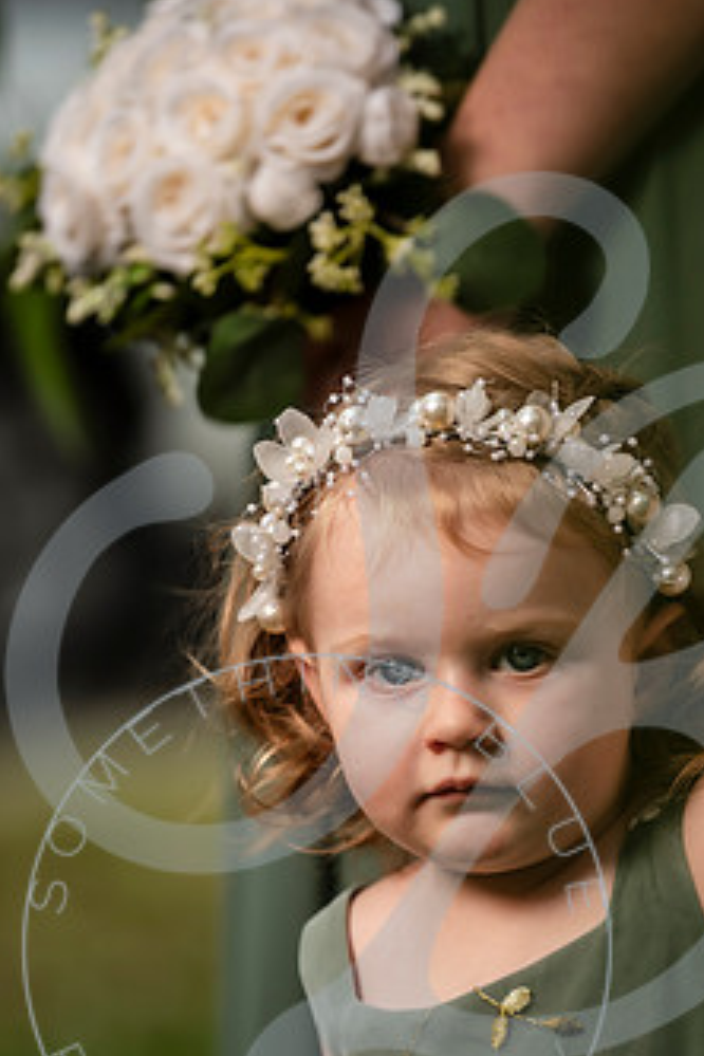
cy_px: 707
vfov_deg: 7.6
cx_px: 460
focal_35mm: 270
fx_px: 7919
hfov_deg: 5.1
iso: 200
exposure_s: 1/640
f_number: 2.8
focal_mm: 200
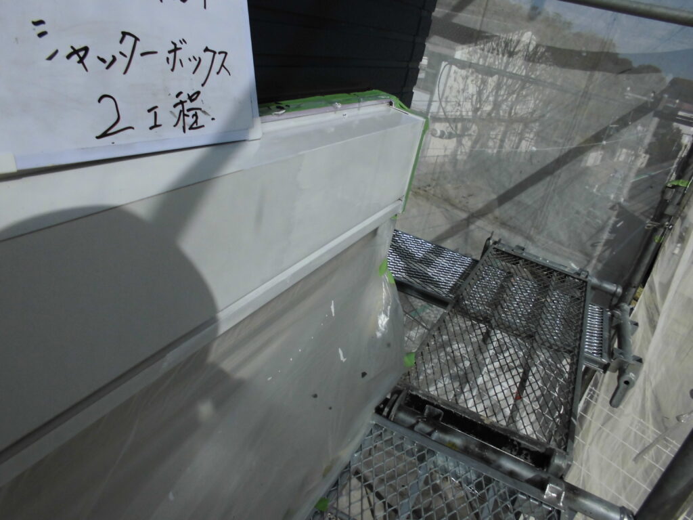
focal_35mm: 26
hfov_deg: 67.3
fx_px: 521
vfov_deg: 53.1
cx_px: 346
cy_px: 260
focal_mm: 4.6
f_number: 3.5
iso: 100
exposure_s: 1/800
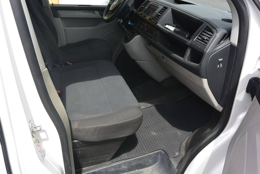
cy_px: 87
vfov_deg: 42.3
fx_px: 224
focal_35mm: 31
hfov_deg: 60.3
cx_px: 130
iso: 160
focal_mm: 11.8
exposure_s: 1/640
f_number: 4.5
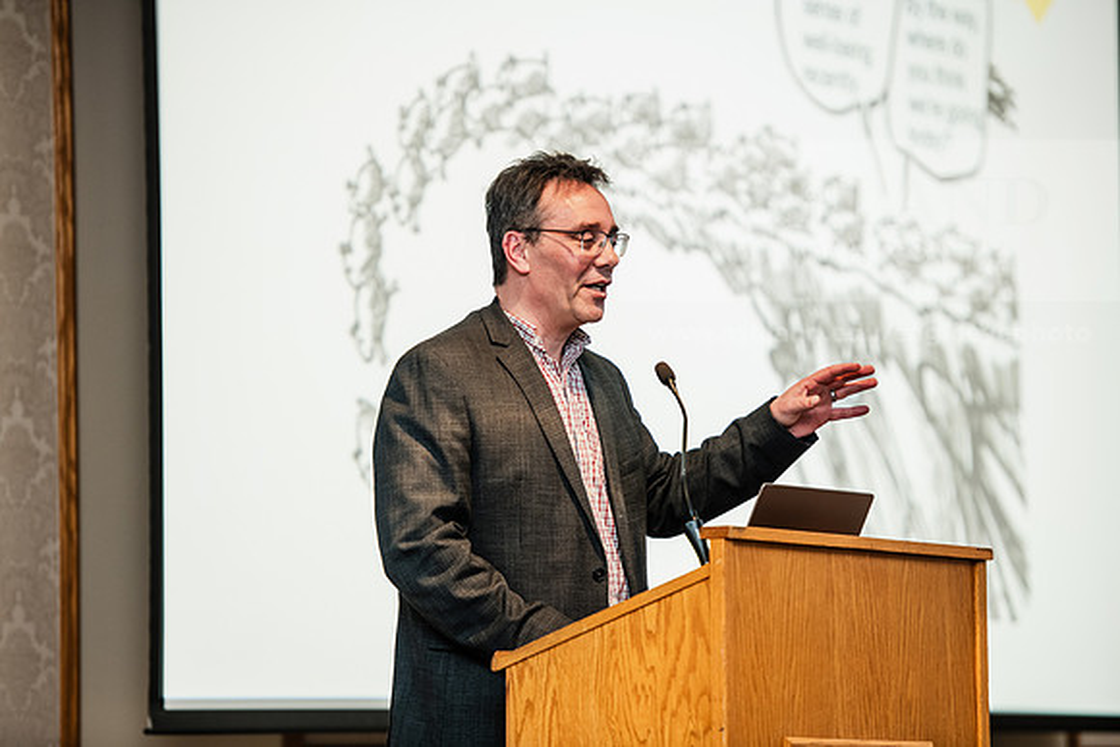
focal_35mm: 155
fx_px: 4823
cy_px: 374
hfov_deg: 13.2
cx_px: 560
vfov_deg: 8.9
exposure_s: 1/200
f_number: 3.2
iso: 800
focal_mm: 155
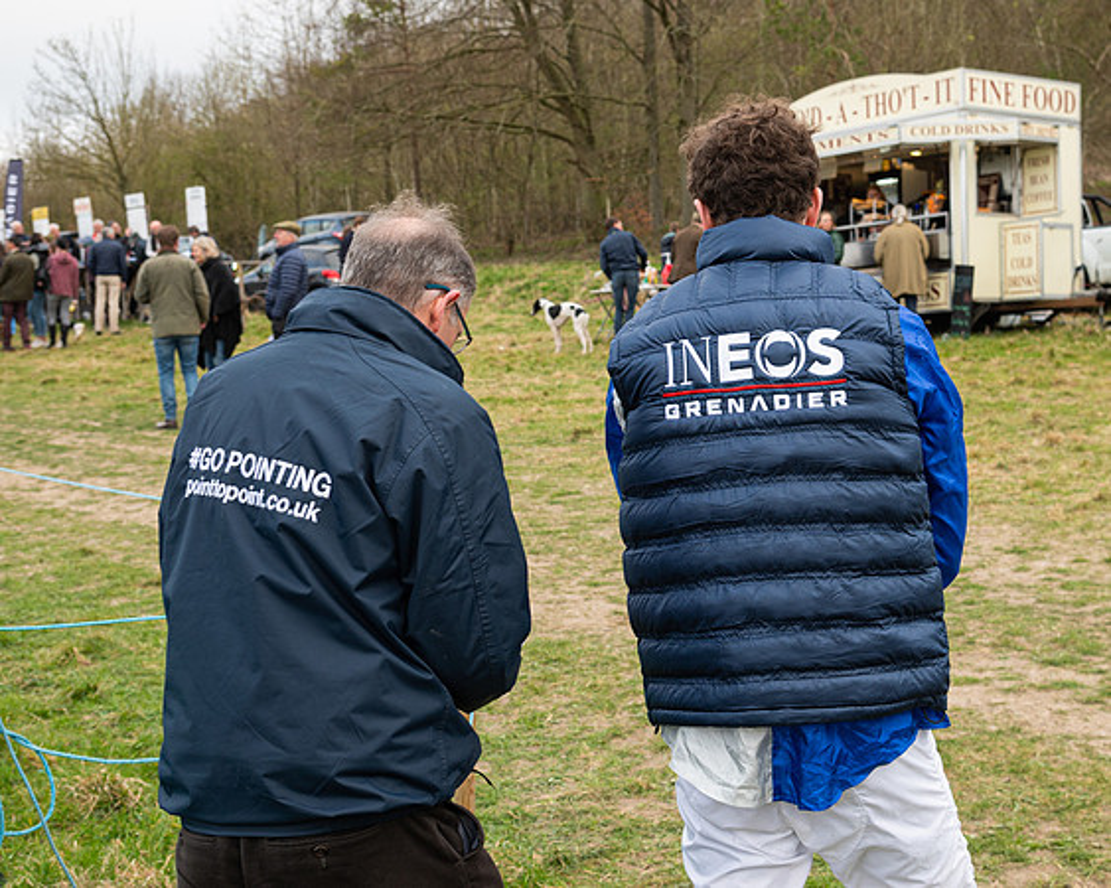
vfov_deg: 28.7
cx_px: 670
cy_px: 428
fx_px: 1735
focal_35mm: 53
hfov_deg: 35.4
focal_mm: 34
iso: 400
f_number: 5
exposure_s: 1/250
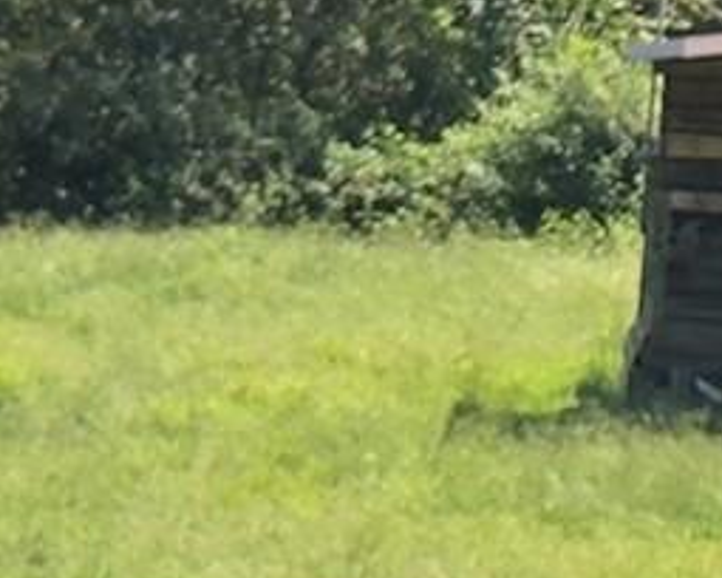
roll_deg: -2.7
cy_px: -159
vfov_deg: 4.1
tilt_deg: -1.0
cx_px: 2126
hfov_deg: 4.9
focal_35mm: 377
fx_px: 8056
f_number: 1.78
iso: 64
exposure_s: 1/2179
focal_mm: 6.76
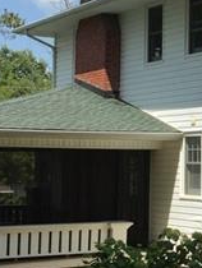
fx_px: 823
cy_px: 111
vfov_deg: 18.5
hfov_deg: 13.1
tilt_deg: +5.1
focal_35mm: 106
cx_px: 316
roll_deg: +0.0
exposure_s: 1/1464
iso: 32
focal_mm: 4.15
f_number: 2.2
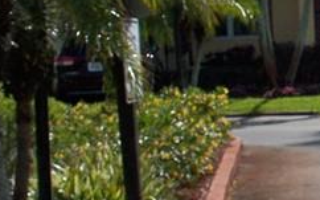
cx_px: 551
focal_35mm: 157
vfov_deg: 8.3
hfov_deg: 12.3
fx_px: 1369
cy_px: 136
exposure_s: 1/1250
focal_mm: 7.54
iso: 80
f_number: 4.8
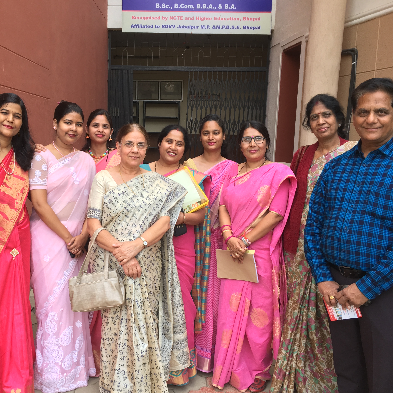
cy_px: 207
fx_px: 475
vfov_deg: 44.9
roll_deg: -2.2
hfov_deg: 44.5
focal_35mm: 37
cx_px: 144
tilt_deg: -6.7
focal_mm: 4.15
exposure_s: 1/100
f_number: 2.2
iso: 25
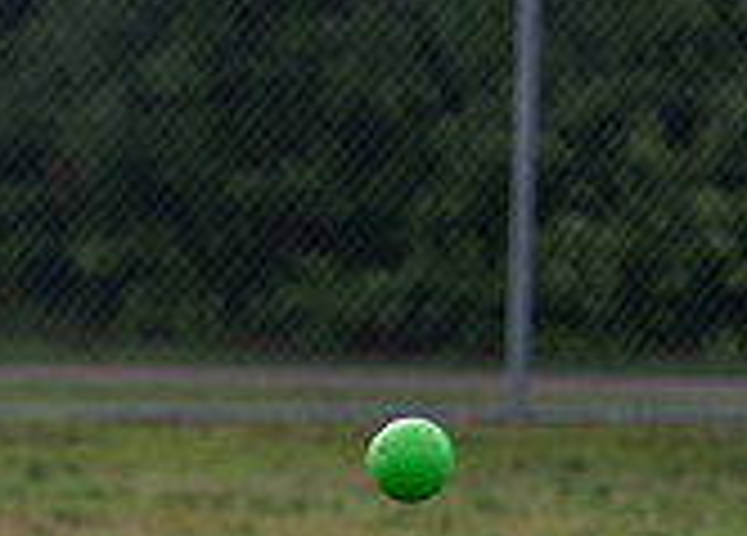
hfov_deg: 5.8
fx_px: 7158
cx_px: -793
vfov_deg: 4.3
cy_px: 739
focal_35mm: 337
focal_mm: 70
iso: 100
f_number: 2.8
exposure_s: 1/1600
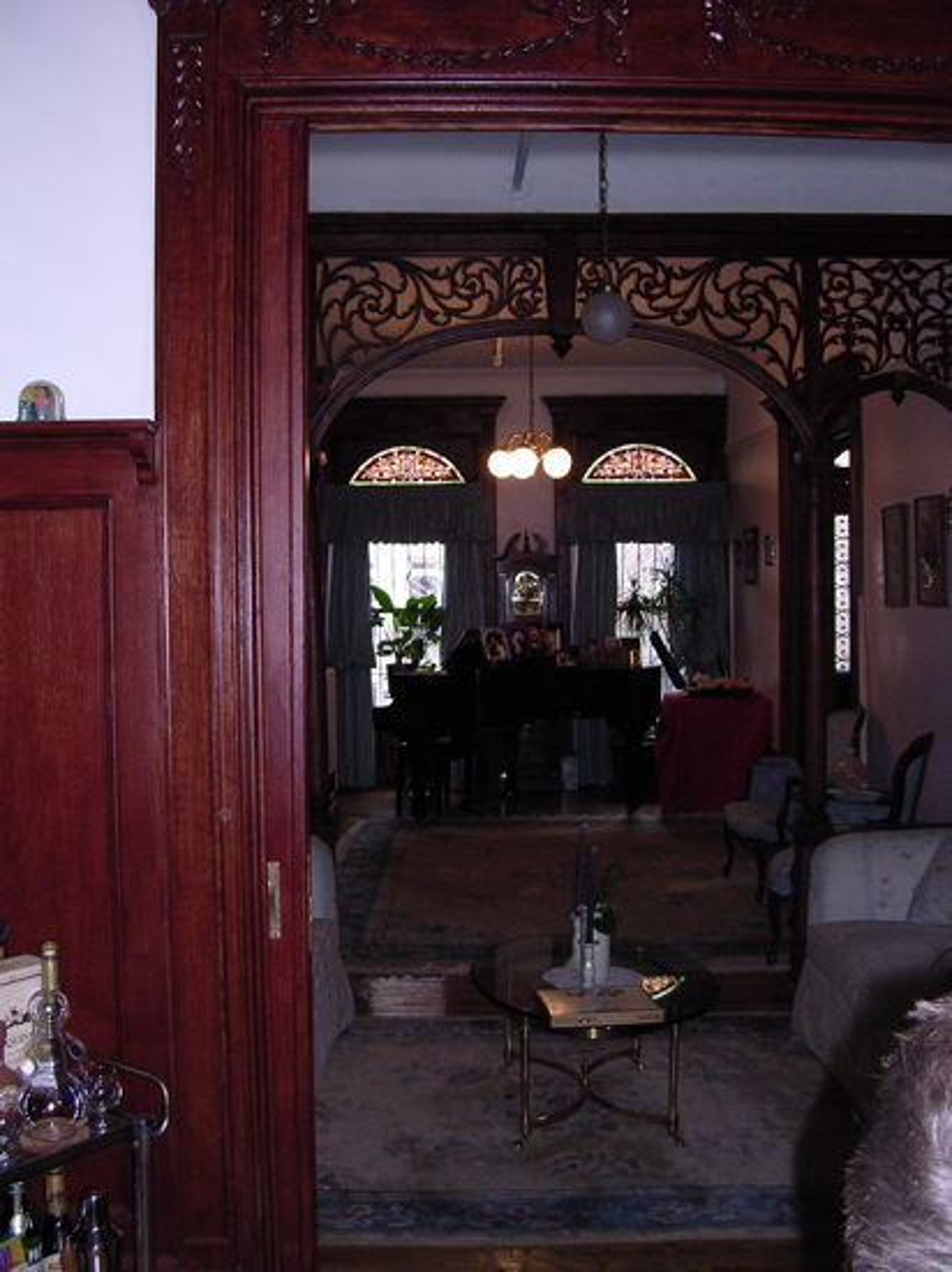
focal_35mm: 38
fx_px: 1395
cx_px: 476
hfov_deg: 37.7
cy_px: 636
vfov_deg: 49.0
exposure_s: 1/60.1
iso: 251
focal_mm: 5.8
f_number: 2.8
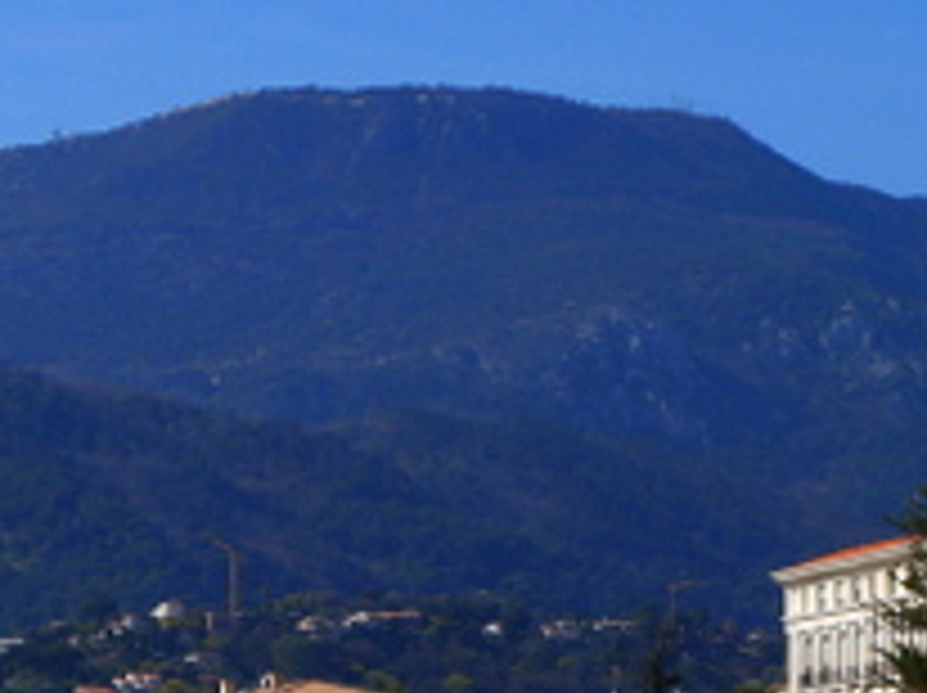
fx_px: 5323
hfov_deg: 9.9
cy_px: 612
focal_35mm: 199
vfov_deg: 7.4
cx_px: 234
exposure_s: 1/640
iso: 200
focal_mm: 32
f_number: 11
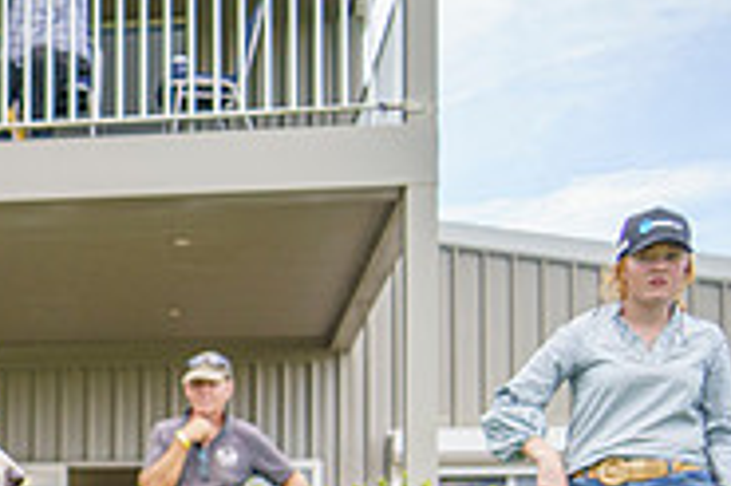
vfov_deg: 14.7
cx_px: -241
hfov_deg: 20.9
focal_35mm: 88
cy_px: 662
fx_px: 1785
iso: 640
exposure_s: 1/1600
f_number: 2.8
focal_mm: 28
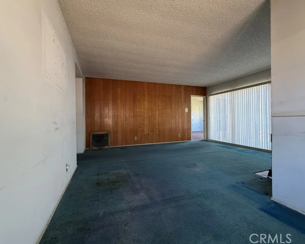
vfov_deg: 84.0
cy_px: 120
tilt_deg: -0.3
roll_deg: +0.8
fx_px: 135
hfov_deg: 96.8
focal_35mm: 15
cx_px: 148
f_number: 2.2
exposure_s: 1/121
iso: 320
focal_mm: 2.22
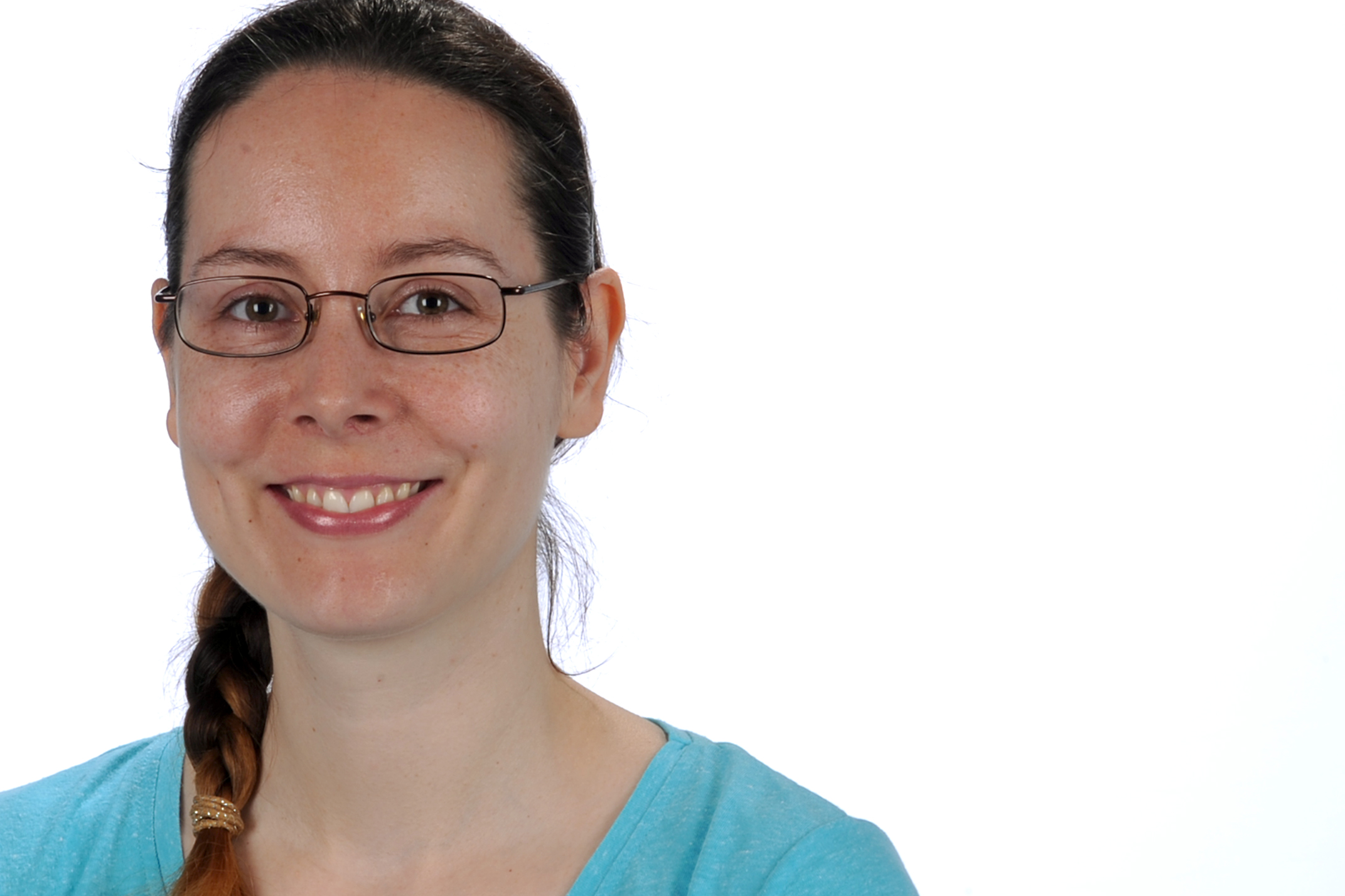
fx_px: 5826
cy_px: 463
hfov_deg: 13.1
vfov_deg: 8.8
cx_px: 348
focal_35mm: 156
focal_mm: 105
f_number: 18
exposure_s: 1/100
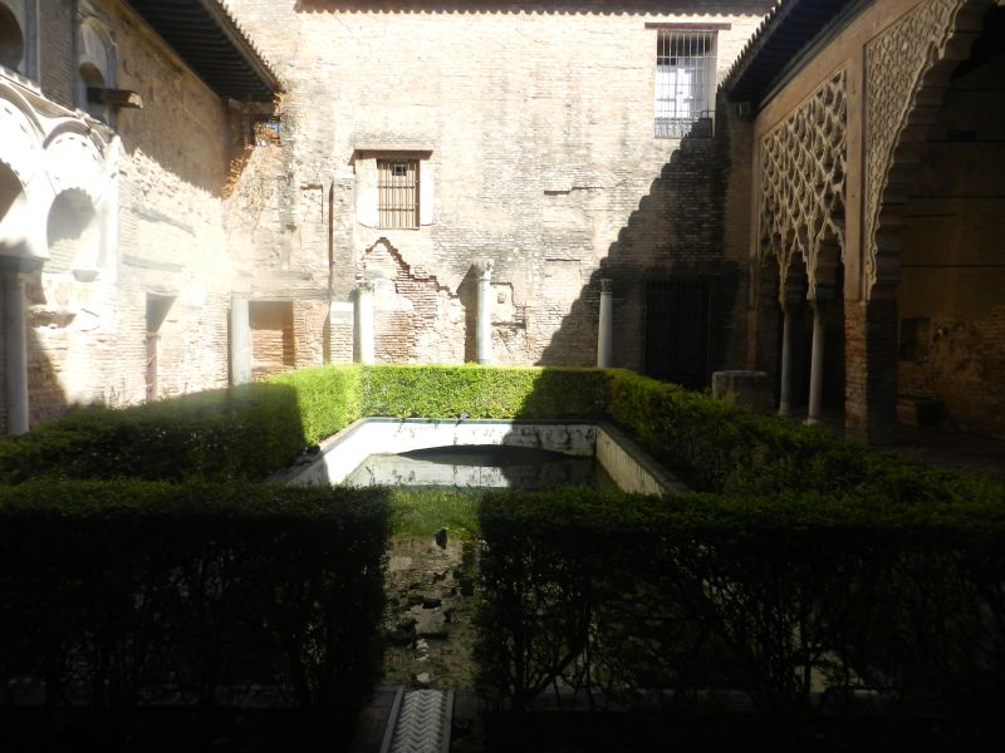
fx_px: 668
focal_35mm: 23
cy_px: 376
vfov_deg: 58.9
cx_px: 502
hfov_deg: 73.9
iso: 160
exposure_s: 1/800
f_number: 3.4
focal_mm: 4
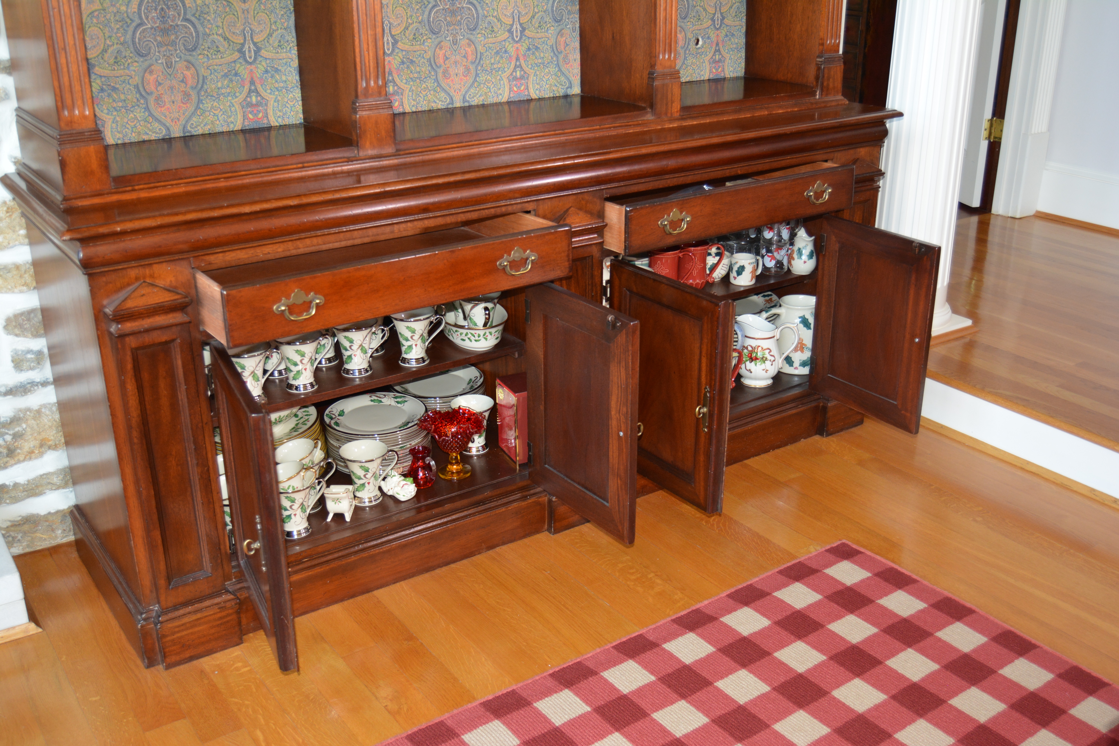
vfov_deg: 36.9
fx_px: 1119
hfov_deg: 53.1
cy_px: 373
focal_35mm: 36
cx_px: 560
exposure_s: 1/60
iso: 640
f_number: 3.8
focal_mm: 24
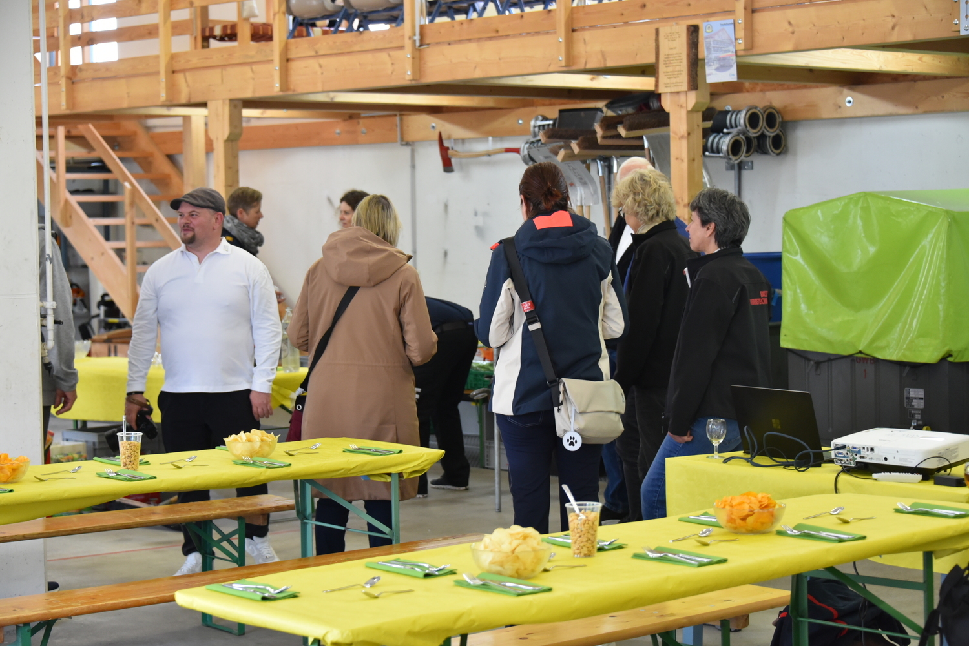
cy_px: 323
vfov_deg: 17.5
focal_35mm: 78
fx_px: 2100
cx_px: 484
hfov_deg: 26.0
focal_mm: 78
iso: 2200
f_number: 5
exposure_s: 1/125
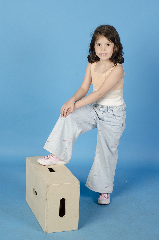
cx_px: 80
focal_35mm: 75
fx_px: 499
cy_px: 120
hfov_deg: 18.1
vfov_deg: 27.0
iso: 200
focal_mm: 50
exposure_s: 1/125
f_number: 9
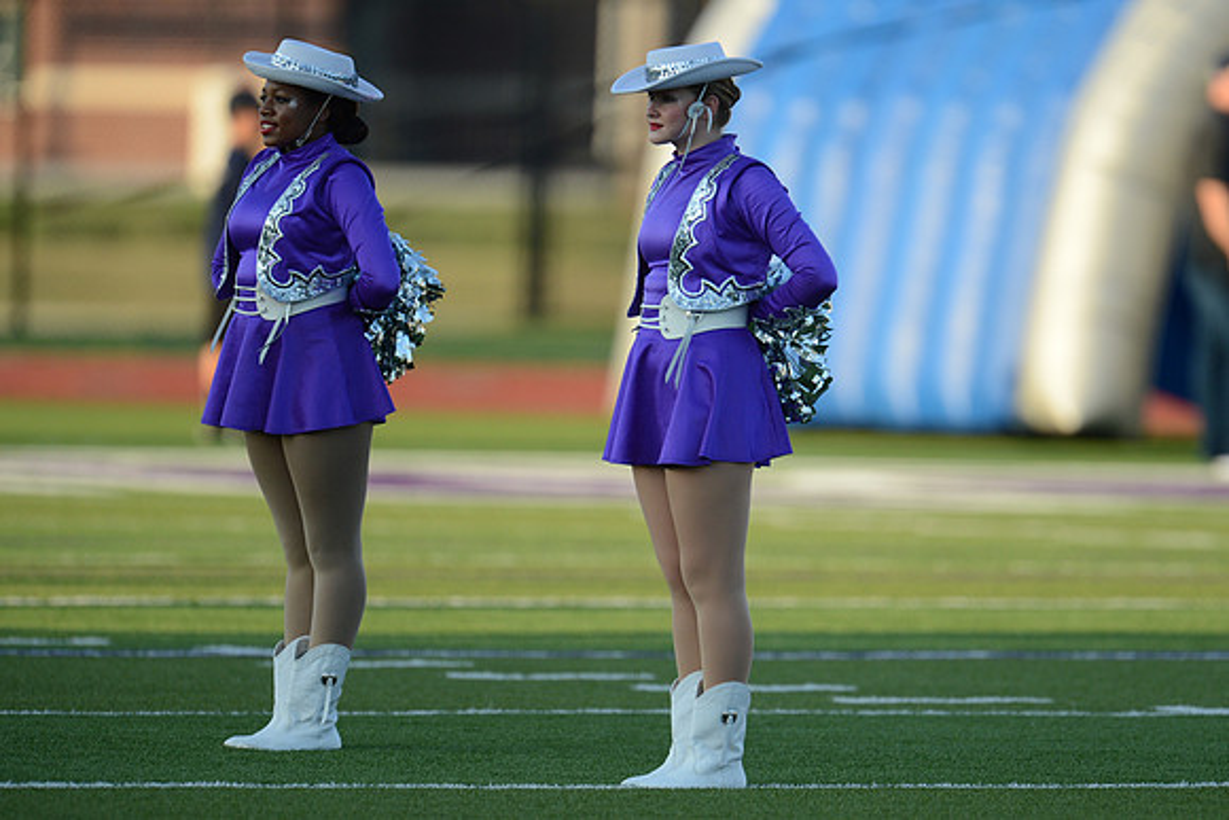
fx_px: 18780
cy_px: 410
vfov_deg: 2.5
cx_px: 614
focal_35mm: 550
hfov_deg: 3.7
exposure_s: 1/2000
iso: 800
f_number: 4
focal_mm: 550
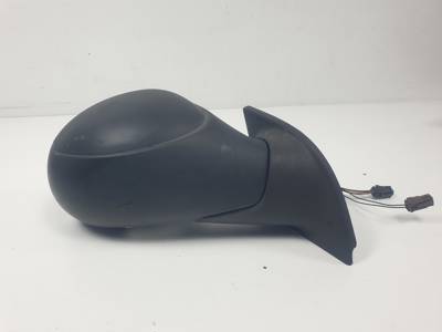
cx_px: 221
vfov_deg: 53.1
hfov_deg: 67.3
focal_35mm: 26
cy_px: 166
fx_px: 332
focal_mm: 4.3
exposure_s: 1/193
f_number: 2.4
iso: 50
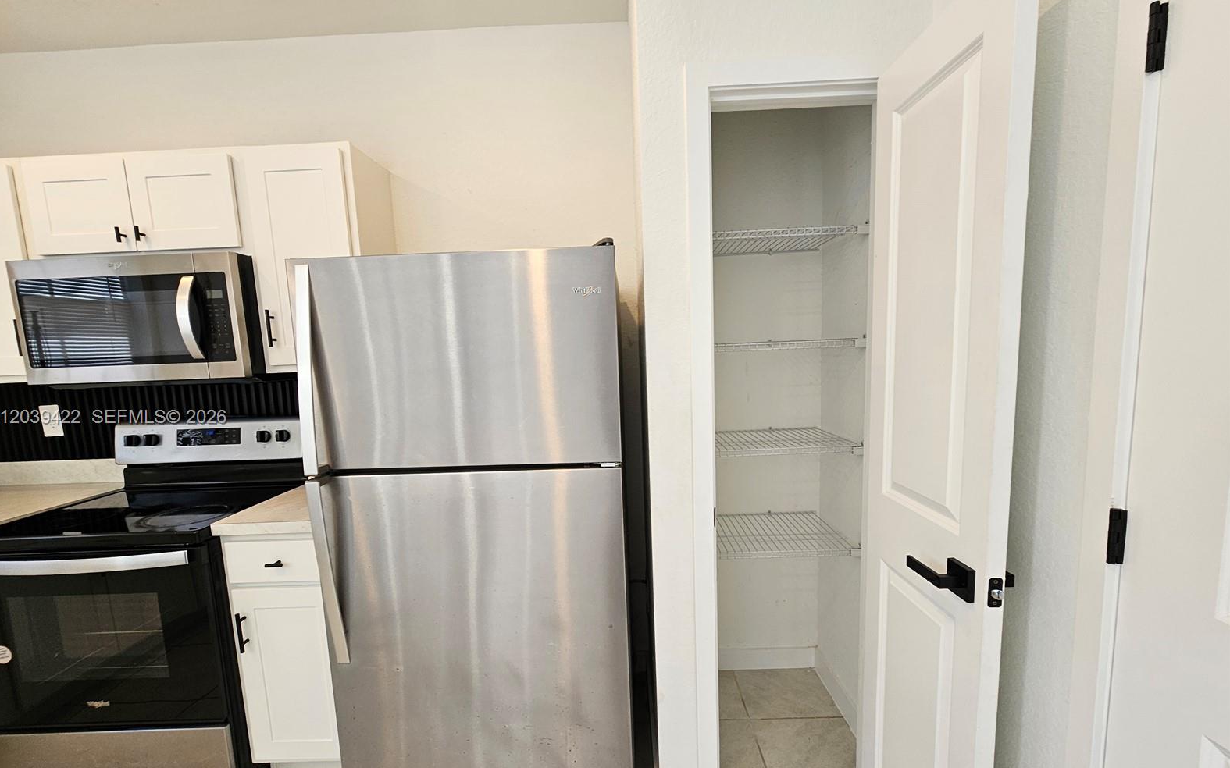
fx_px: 469
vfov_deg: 78.4
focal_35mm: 14
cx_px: 608
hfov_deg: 105.3
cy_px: 418
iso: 50
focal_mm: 2.2
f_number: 2.2
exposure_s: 1/60
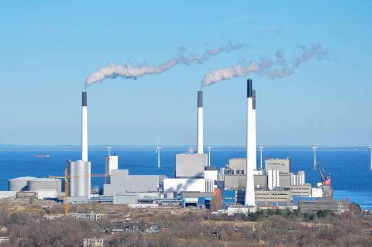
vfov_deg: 7.7
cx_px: 177
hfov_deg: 11.5
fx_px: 1844
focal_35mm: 179
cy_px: 135
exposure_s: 1/400
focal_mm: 105
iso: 200
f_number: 11
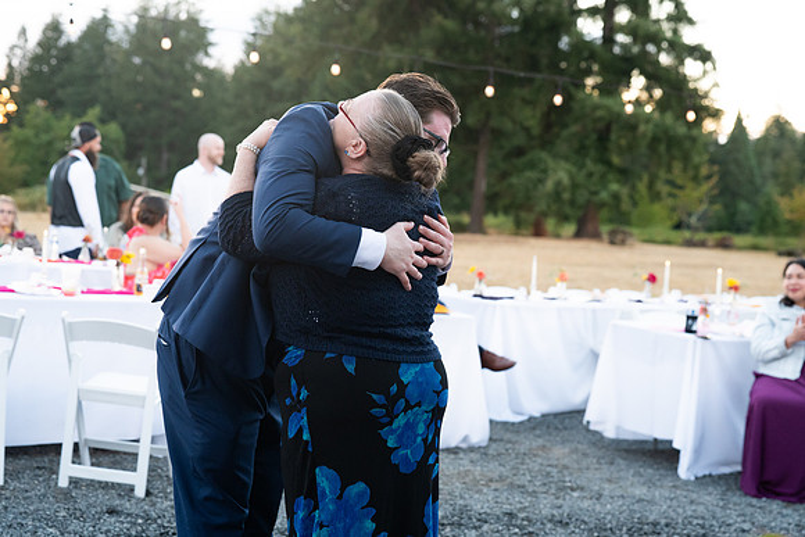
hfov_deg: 32.9
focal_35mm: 61
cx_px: 402
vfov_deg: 22.3
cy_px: 268
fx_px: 1364
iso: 2000
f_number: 4
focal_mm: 61
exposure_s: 1/500
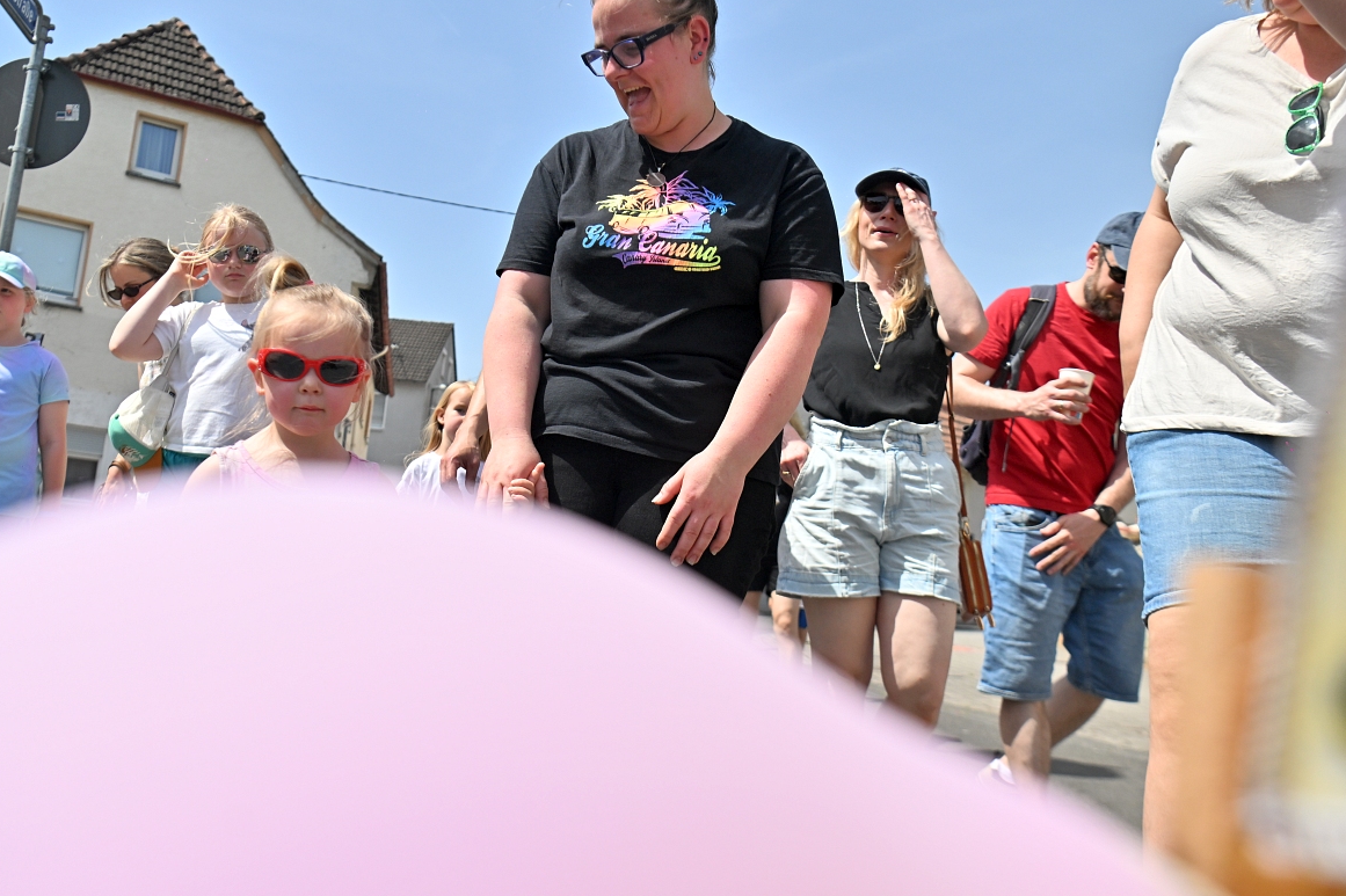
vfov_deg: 42.3
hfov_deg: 60.2
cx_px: 625
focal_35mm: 31
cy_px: 434
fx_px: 1159
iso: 320
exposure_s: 1/5000
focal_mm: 24
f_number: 5.6
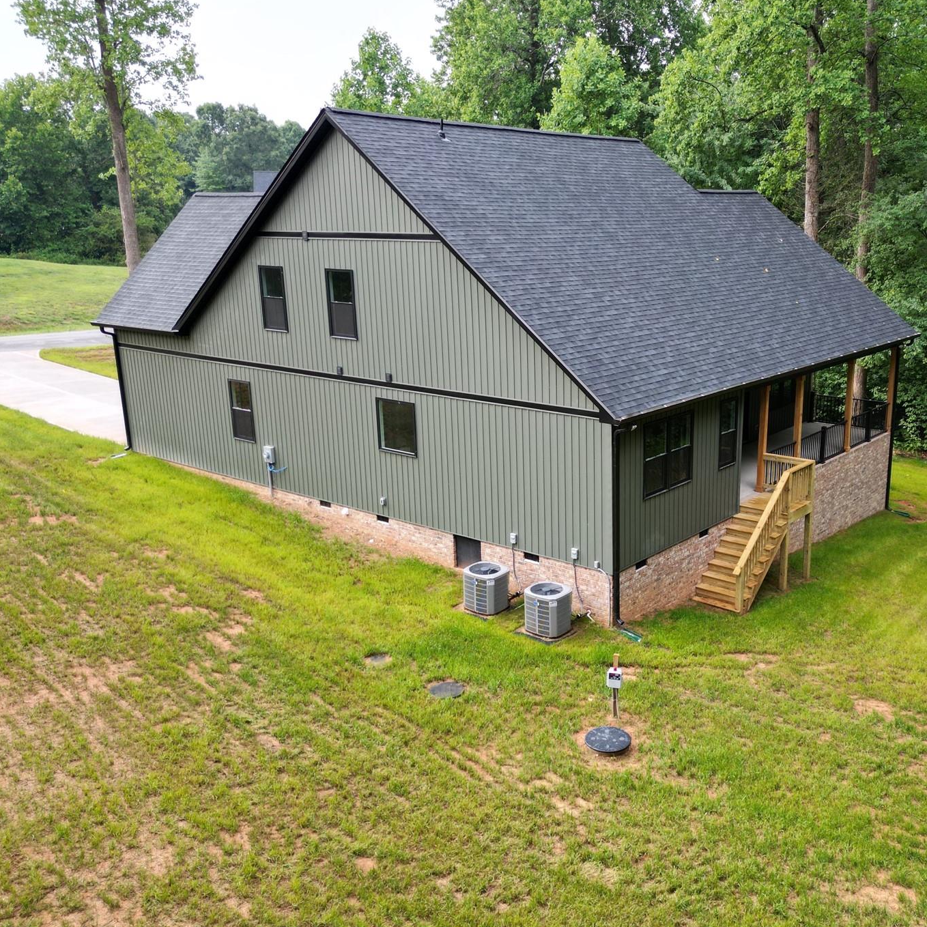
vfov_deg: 51.1
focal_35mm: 32
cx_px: 588
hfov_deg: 50.5
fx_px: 970
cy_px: 478
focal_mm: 6.72
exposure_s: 1/240
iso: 200
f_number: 1.7
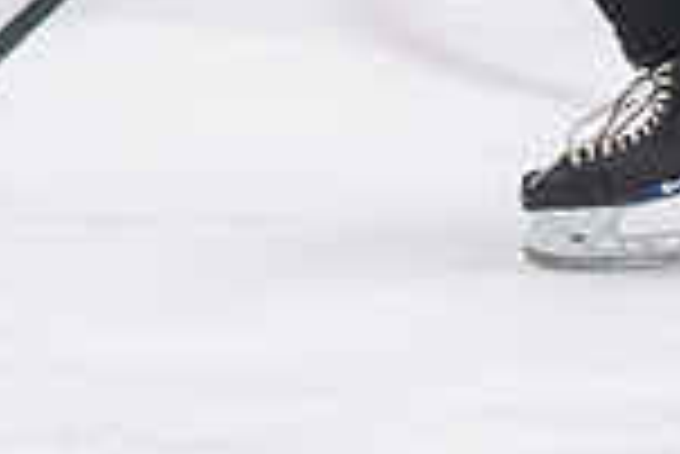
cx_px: 626
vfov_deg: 1.8
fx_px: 14104
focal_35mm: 746
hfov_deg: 2.8
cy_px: -507
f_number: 3.2
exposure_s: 1/640
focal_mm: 92
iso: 3200
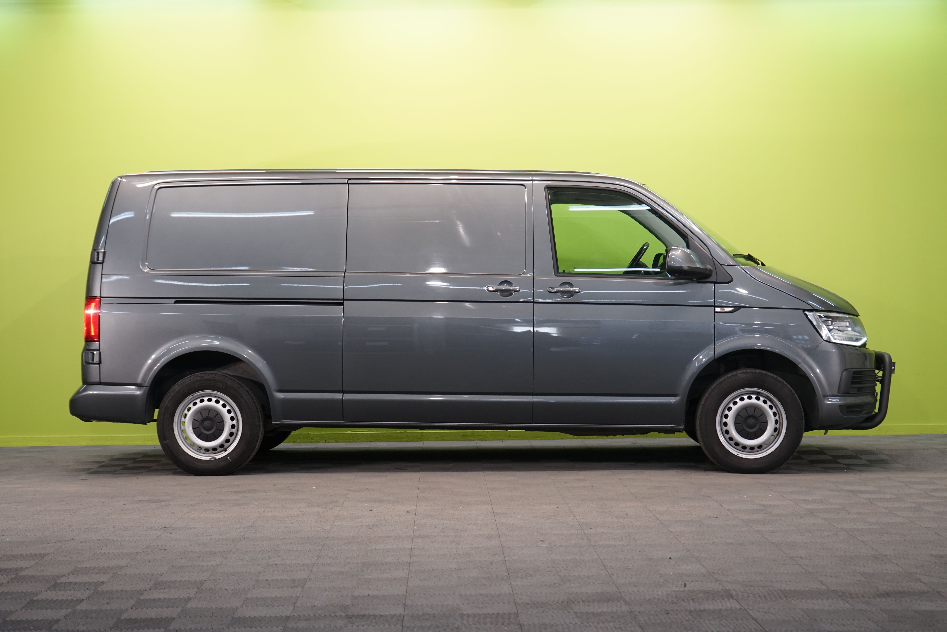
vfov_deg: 21.2
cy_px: 316
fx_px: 1683
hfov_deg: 31.4
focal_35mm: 64
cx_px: 474
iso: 800
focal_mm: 64
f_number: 5.6
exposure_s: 1/60
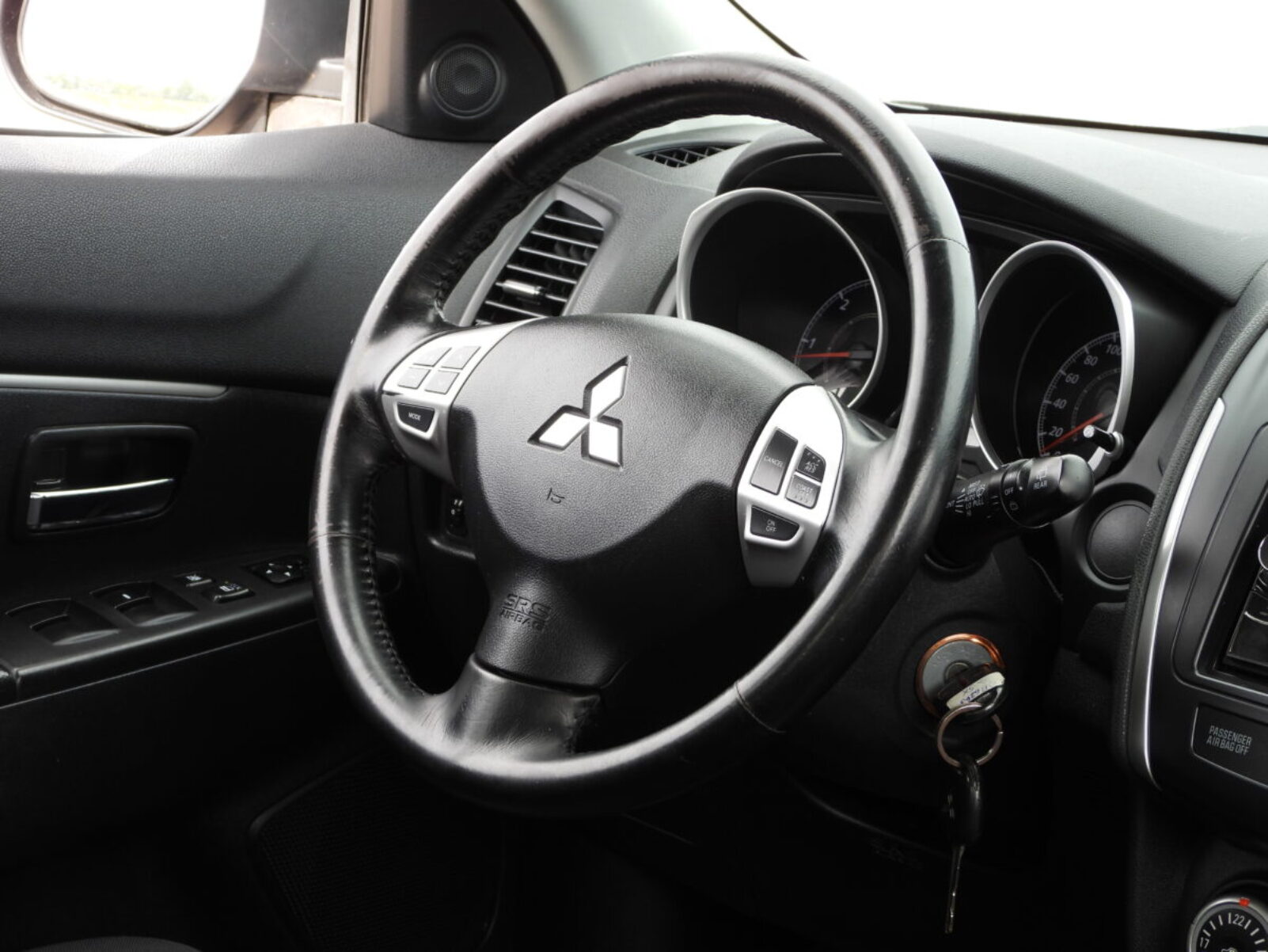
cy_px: 476
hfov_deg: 24.4
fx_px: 2931
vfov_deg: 18.4
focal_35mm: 80
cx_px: 634
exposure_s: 1/100
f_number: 3.5
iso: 100
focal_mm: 14.4
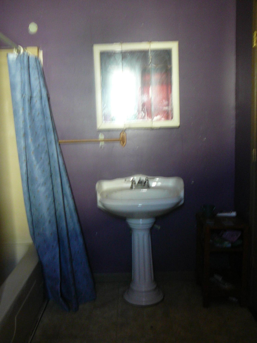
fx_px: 346
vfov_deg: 52.6
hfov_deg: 40.7
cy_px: 172
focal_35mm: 35
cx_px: 128
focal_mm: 5.2
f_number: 2.8
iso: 200
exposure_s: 1/8
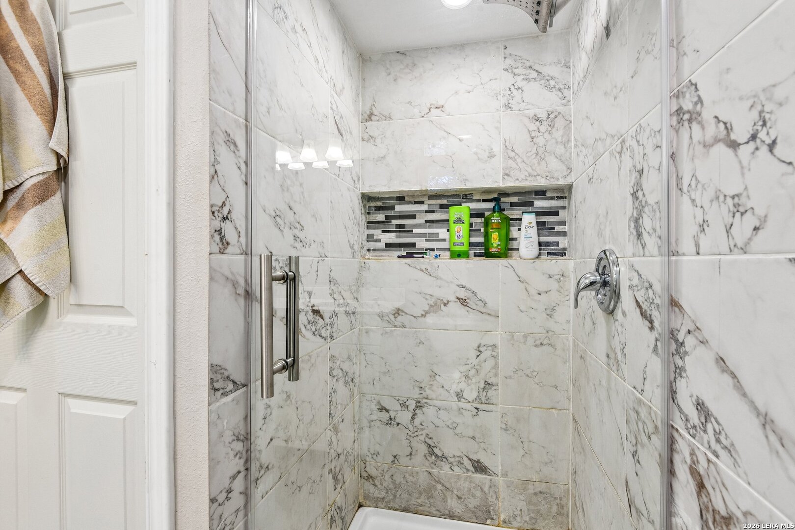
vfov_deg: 70.4
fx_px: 375
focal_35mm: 17
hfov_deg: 93.3
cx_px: 398
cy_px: 265
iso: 640
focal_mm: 17
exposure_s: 1/15
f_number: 8
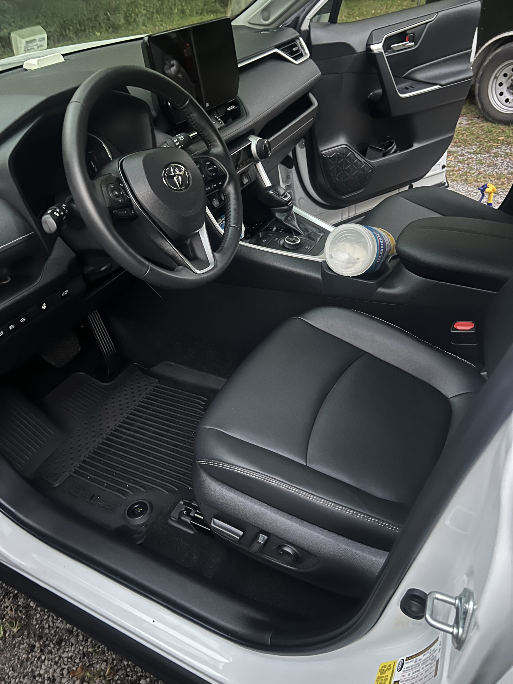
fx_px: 514
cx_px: 256
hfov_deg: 53.1
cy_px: 342
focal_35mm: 26
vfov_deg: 67.3
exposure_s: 1/13
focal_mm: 5.7
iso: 800
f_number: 1.5
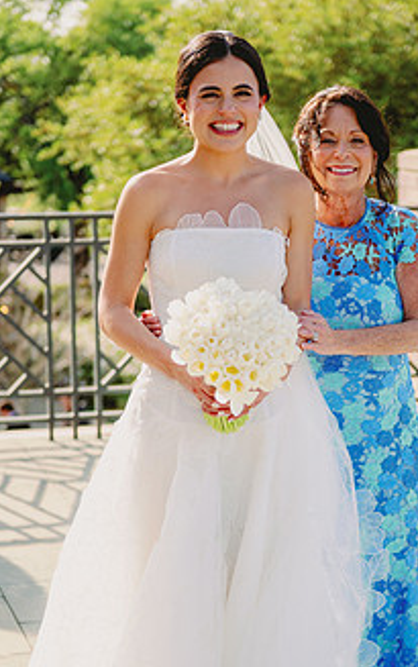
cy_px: 408
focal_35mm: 98
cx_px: 254
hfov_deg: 13.4
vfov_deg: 21.2
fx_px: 1782
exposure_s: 1/1600
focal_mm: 70
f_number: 2.8
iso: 100
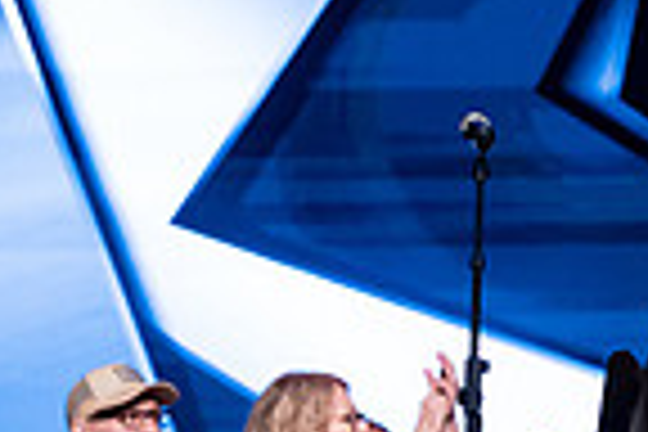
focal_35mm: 485
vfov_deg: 2.8
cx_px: 1076
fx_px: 8729
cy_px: 268
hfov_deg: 4.2
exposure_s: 1/640
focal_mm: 114
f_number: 3.2
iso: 4000
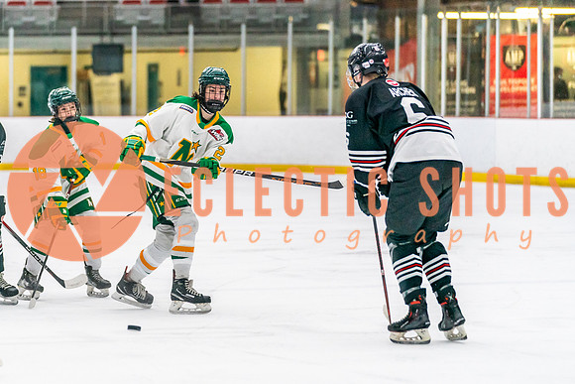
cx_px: 184
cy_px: 180
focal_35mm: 197
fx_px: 3149
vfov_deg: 7.0
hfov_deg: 10.4
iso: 3200
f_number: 2.8
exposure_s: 1/1250
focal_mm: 134
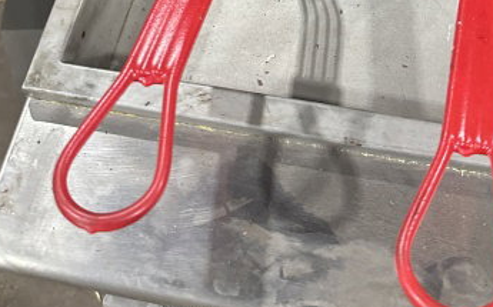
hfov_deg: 33.9
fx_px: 805
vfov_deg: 18.6
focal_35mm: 60
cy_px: -176
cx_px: 306
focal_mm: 6.86
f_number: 1.78
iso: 400
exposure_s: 1/60
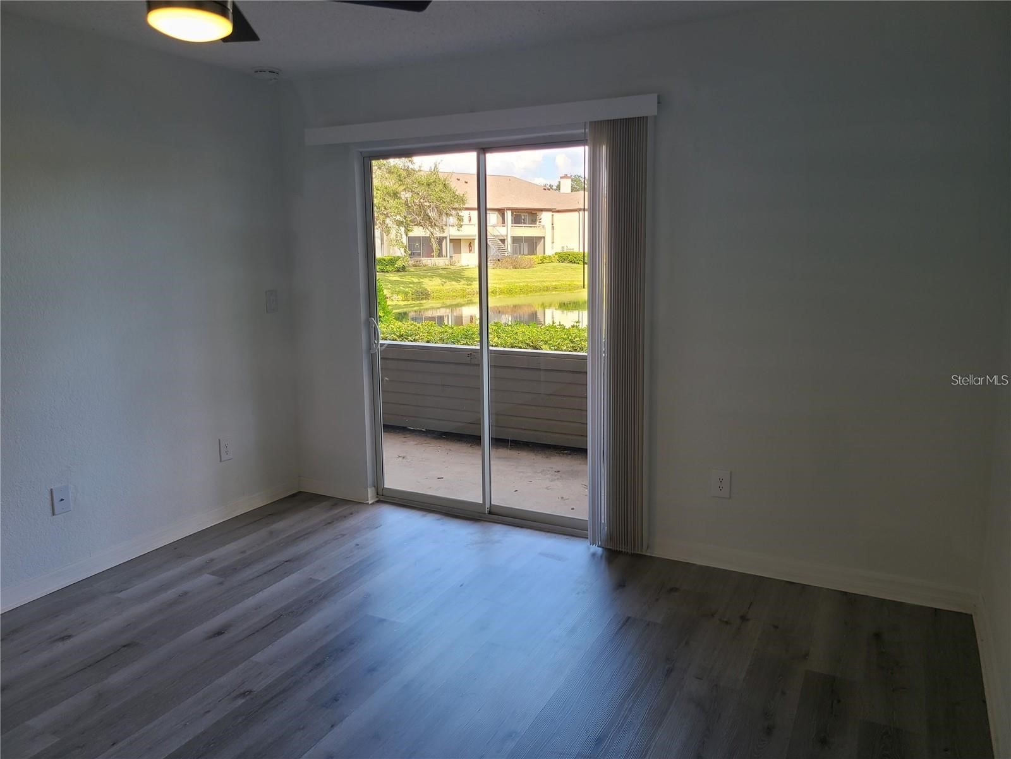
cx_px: 506
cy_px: 380
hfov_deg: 67.3
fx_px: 759
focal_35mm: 26
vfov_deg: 53.1
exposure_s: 1/181
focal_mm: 5.4
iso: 40
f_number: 1.8
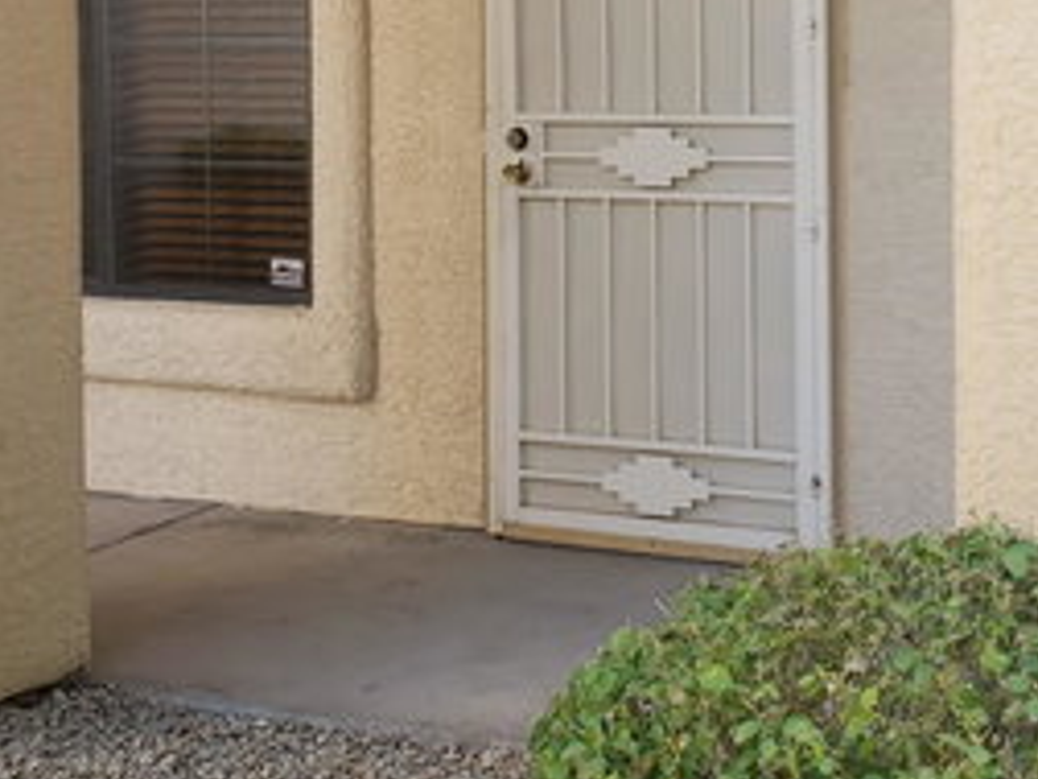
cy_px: 153
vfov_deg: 32.0
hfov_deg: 42.3
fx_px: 1319
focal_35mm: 44
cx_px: 706
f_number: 1.5
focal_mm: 4.3
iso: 50
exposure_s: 1/233
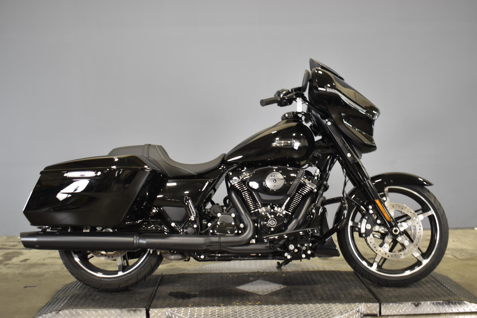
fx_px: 537
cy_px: 159
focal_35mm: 40
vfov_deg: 33.0
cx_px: 238
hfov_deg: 47.9
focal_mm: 27
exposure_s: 1/13
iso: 400
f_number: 4
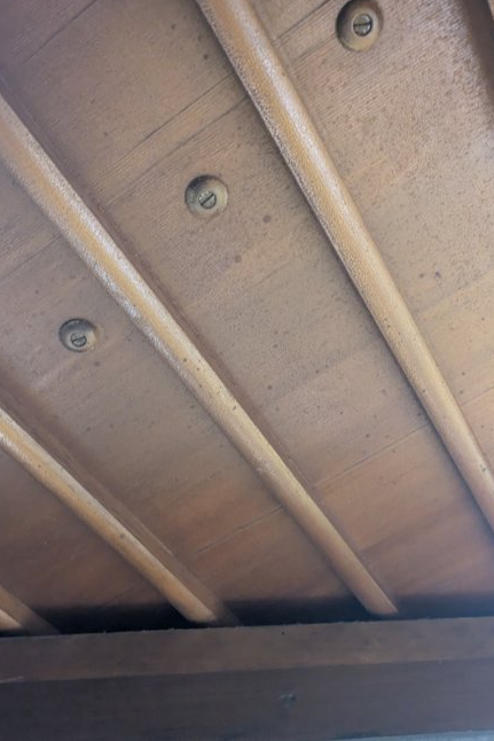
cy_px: 360
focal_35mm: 29
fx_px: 597
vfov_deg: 63.6
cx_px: 232
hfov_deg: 45.0
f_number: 1.89
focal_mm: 5.43
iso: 2633
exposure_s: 1/15
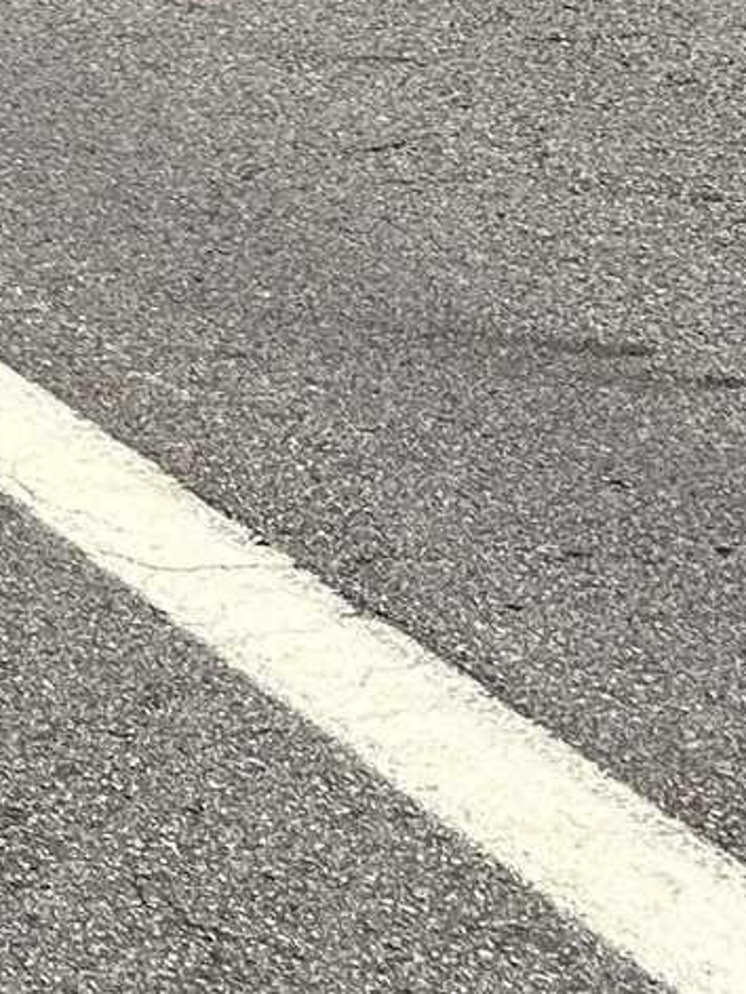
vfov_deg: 14.7
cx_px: -1009
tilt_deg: -9.7
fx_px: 3649
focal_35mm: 127
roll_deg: -0.2
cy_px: -400
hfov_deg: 10.2
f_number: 1.5
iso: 50
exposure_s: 1/4831
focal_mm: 5.7
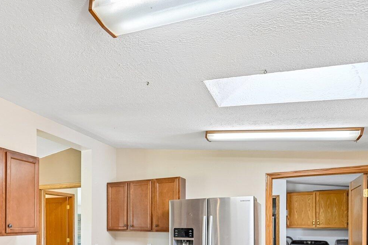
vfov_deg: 41.1
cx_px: 81
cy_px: 224
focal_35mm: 29
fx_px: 296
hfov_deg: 59.4
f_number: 4
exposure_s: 1/20
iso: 400
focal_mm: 14
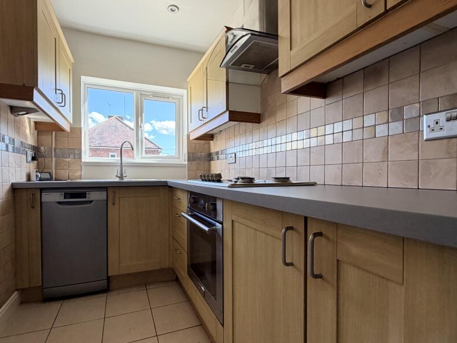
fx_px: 238
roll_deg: +1.0
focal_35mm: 18
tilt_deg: +0.2
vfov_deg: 71.6
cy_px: 179
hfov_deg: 87.6
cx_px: 214
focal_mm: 2.22
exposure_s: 1/121
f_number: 2.2
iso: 100
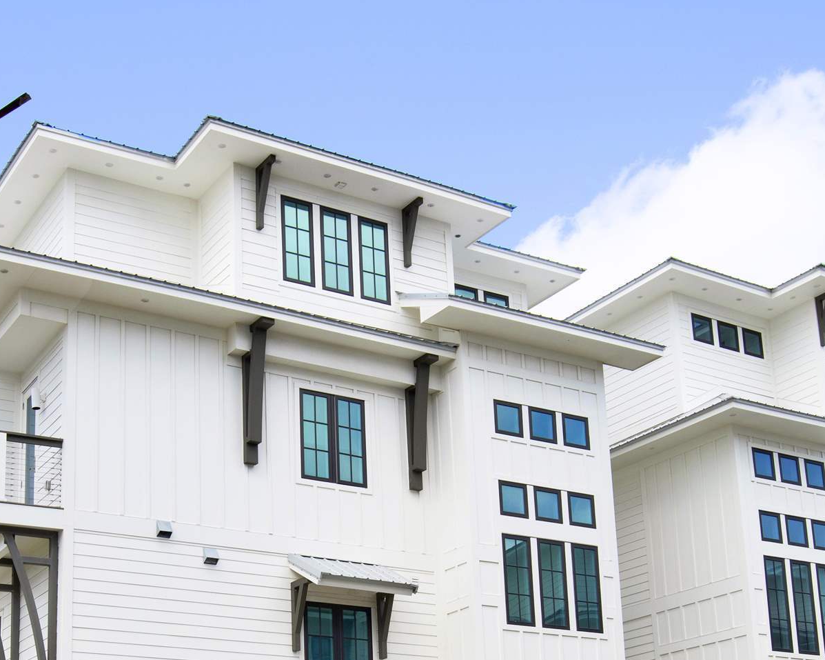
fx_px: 1294
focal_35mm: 53
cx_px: 321
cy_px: 604
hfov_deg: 35.2
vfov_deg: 27.5
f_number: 11
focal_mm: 22
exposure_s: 1/160
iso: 200
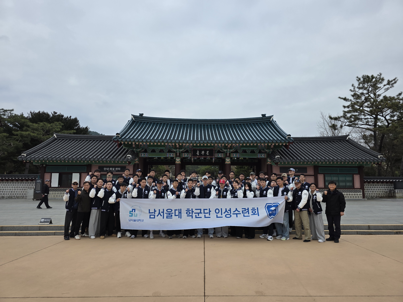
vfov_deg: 58.9
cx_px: 202
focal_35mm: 23
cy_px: 151
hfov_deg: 73.9
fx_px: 268
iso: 80
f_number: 1.7
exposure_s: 1/7944
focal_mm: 6.3
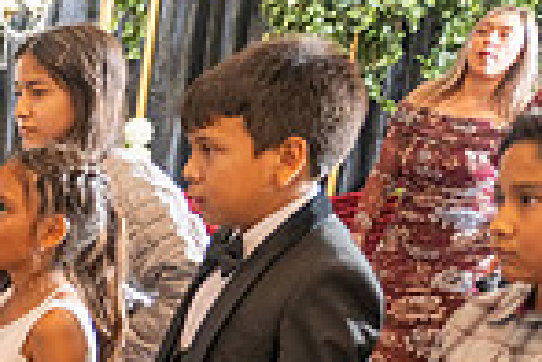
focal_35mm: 95
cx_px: -476
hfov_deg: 17.0
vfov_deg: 13.7
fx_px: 1430
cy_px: 512
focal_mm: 24
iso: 800
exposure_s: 1/125
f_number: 2.8
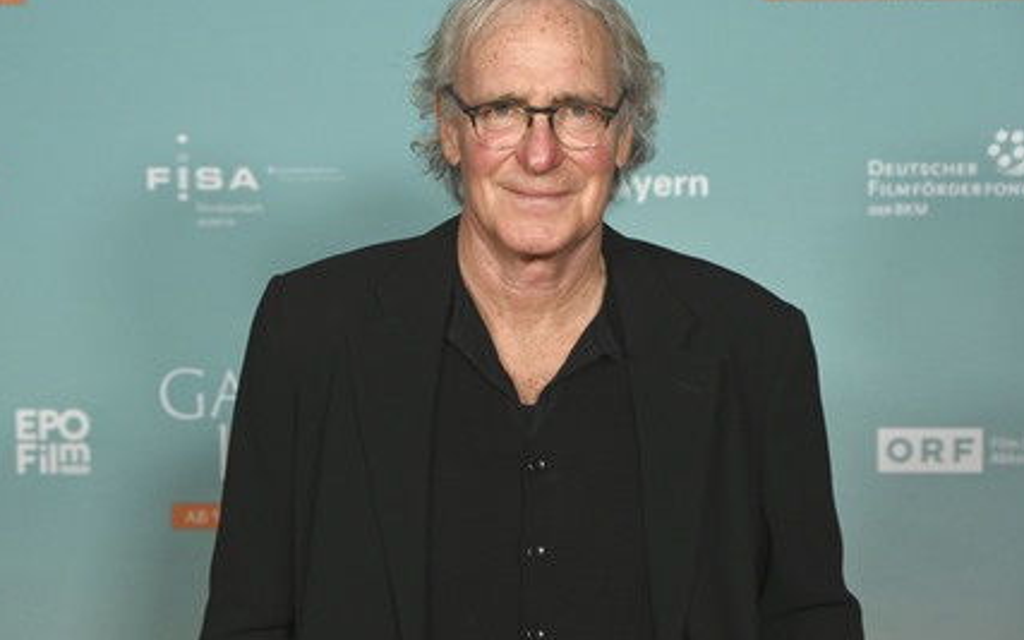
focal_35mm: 98
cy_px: 312
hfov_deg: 21.2
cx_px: 522
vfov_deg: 13.4
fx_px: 2735
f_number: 6.3
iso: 1000
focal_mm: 91
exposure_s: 1/200
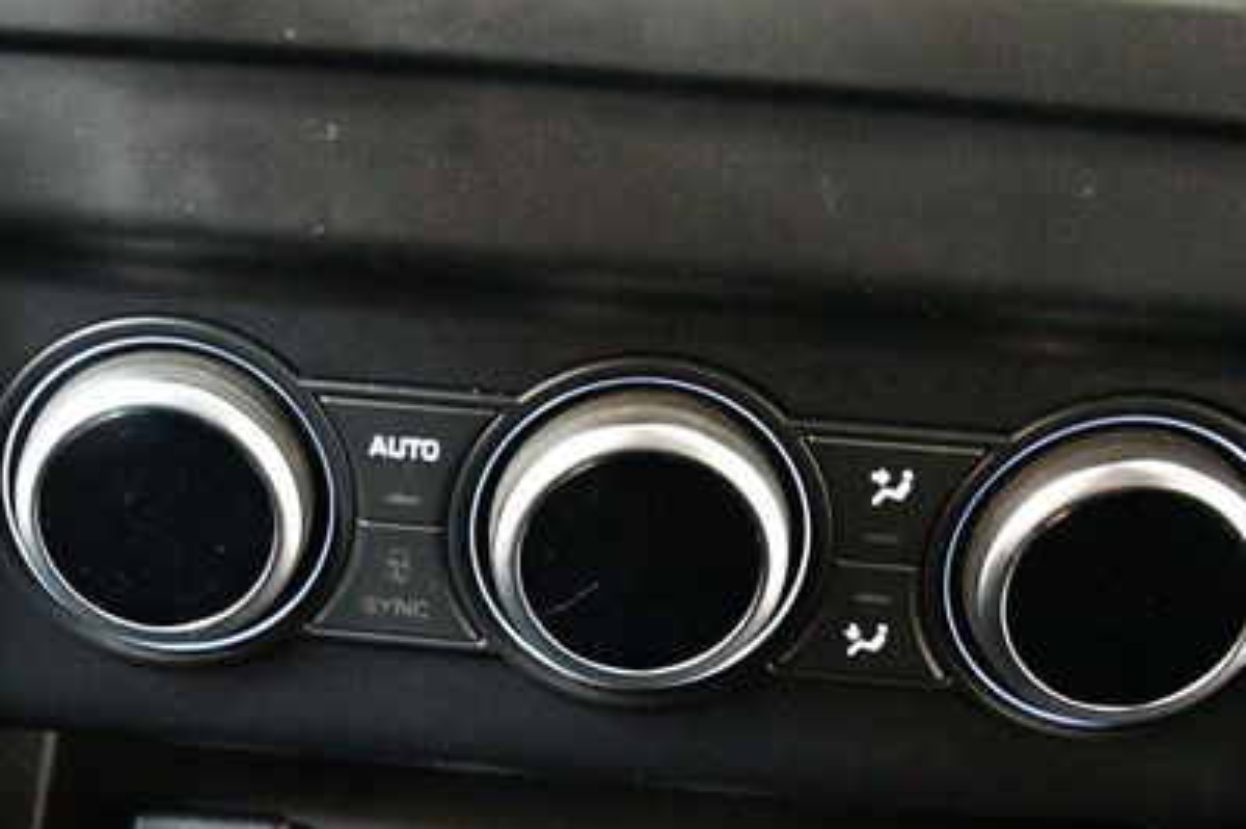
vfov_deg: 21.0
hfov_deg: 31.2
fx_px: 2213
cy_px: 633
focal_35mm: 64
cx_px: 424
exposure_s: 1/20
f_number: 4
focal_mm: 27
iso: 12800
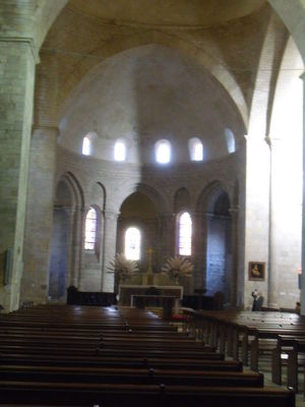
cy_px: 204
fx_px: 646
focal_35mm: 55
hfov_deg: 26.6
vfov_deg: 34.9
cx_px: 152
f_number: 3.7
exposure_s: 1/4
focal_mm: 9.3
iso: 400
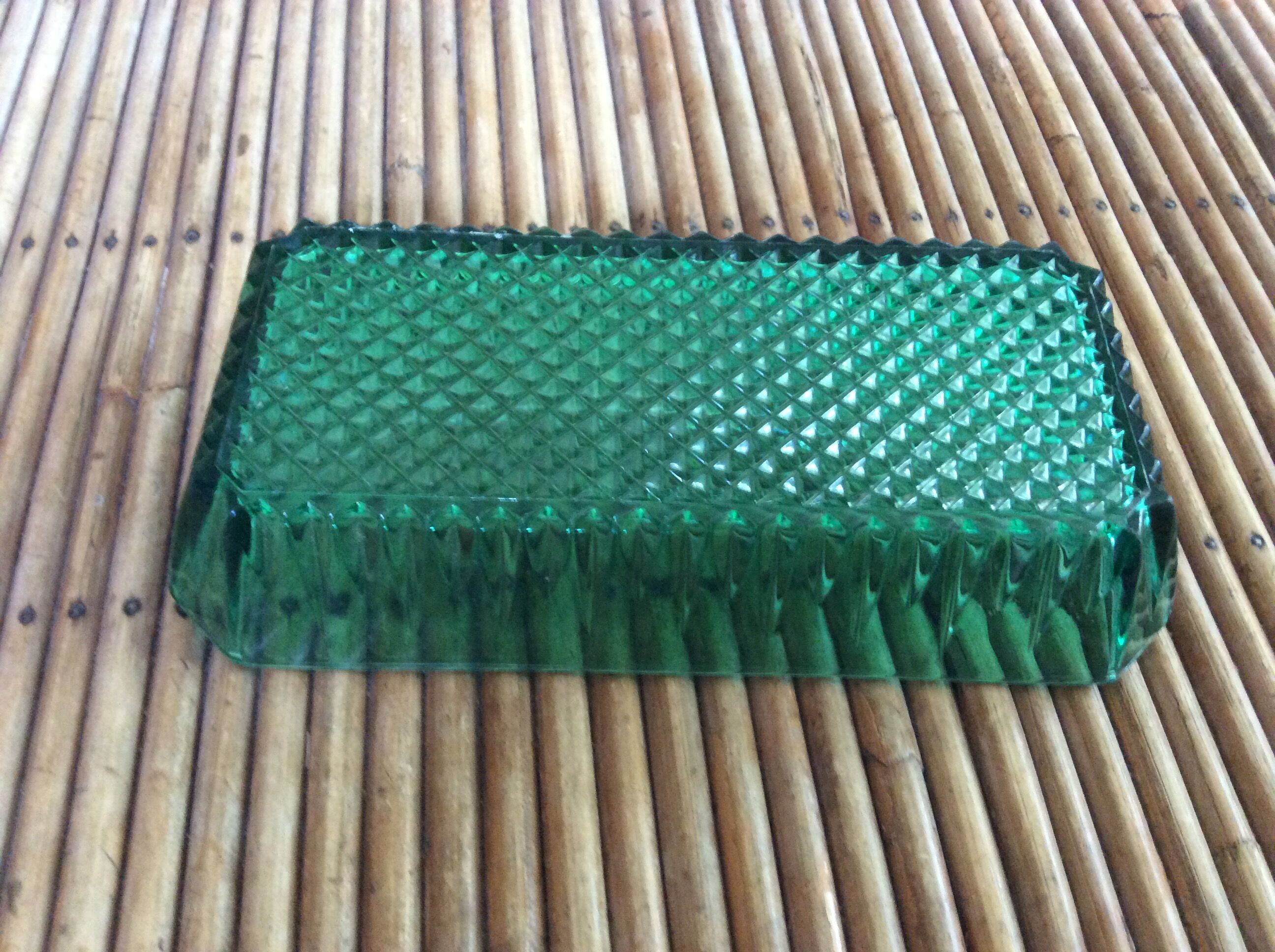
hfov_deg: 56.9
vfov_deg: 44.1
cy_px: 476
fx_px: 1177
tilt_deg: -56.3
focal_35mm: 32
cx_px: 638
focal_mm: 3.3
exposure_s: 1/17
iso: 250
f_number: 2.4
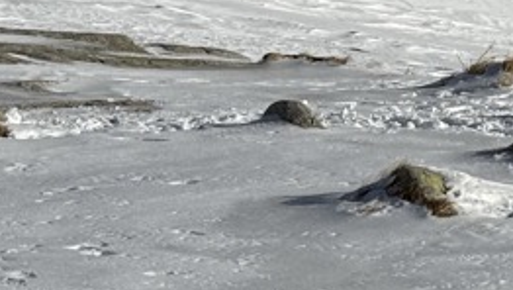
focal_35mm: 204
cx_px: 646
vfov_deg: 5.9
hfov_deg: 10.4
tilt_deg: -8.8
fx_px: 2778
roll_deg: +0.4
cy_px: -108
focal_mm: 6.76
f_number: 1.78
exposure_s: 1/11364
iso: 64
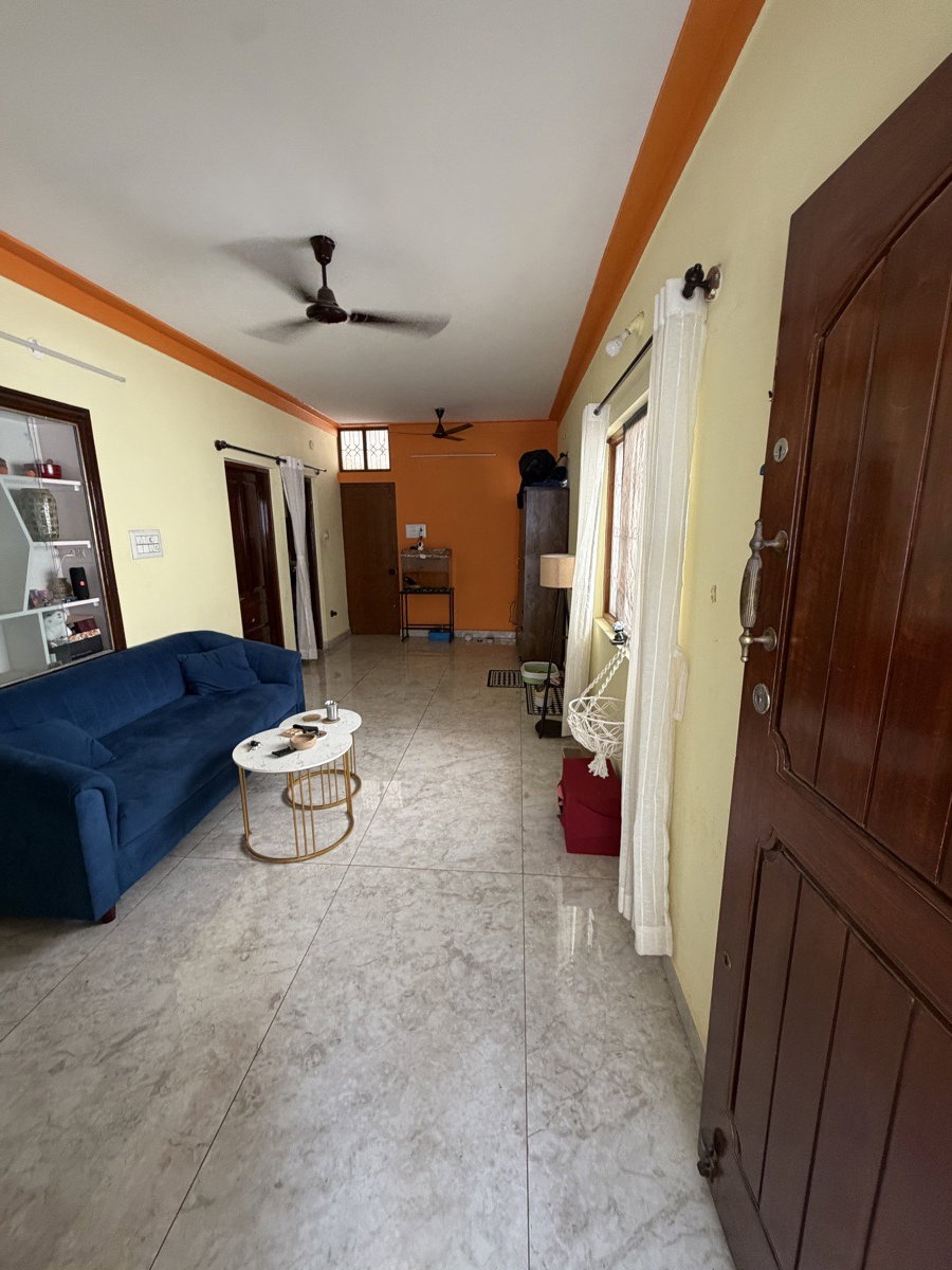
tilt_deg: -12.0
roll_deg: +1.3
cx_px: 476
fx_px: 513
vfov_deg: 102.1
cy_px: 635
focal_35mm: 14
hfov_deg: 85.7
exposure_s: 1/77
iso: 320
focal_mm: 2.22
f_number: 2.2
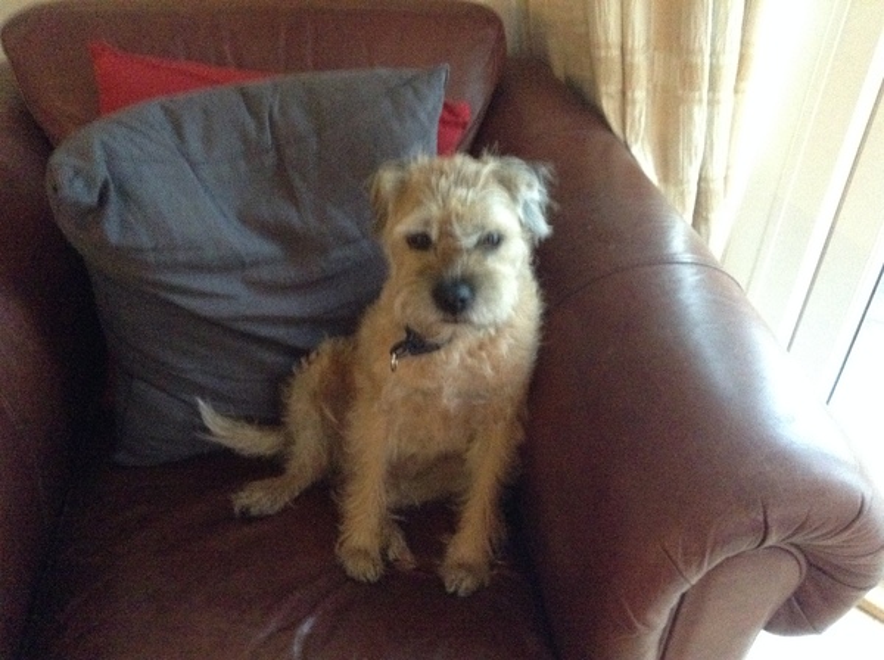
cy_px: 330
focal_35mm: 33
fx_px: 841
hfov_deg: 55.4
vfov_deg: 42.8
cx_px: 442
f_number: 2.4
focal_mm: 3.3
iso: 640
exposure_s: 1/15
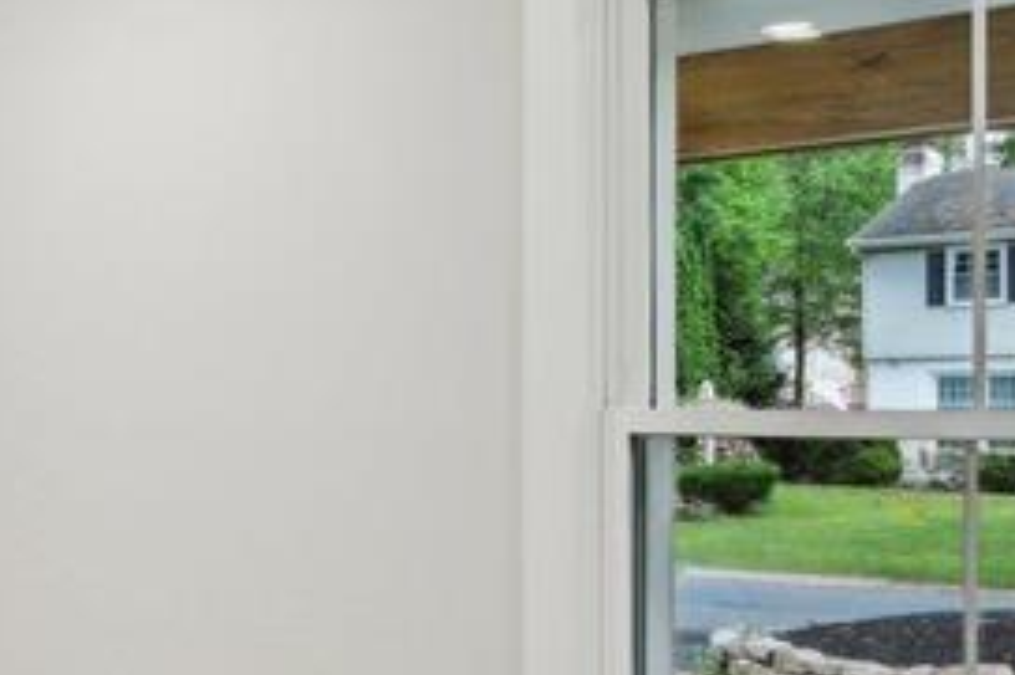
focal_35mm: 62
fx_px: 1747
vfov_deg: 21.8
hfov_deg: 27.7
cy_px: 446
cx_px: -257
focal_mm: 15.5
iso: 400
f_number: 8
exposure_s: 1/15
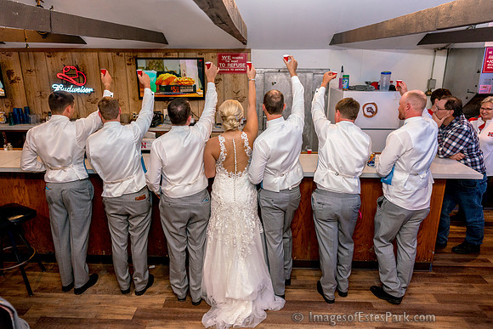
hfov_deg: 73.7
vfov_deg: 53.2
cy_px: 164
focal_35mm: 24
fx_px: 329
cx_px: 246
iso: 500
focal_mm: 24
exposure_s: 1/125
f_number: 3.2
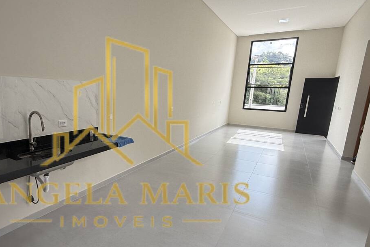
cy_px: 136
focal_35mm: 23
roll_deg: -0.8
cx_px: 118
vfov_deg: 55.0
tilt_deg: -11.2
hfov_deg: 73.3
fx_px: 236
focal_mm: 2.22
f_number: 2.2
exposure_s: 1/144
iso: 50
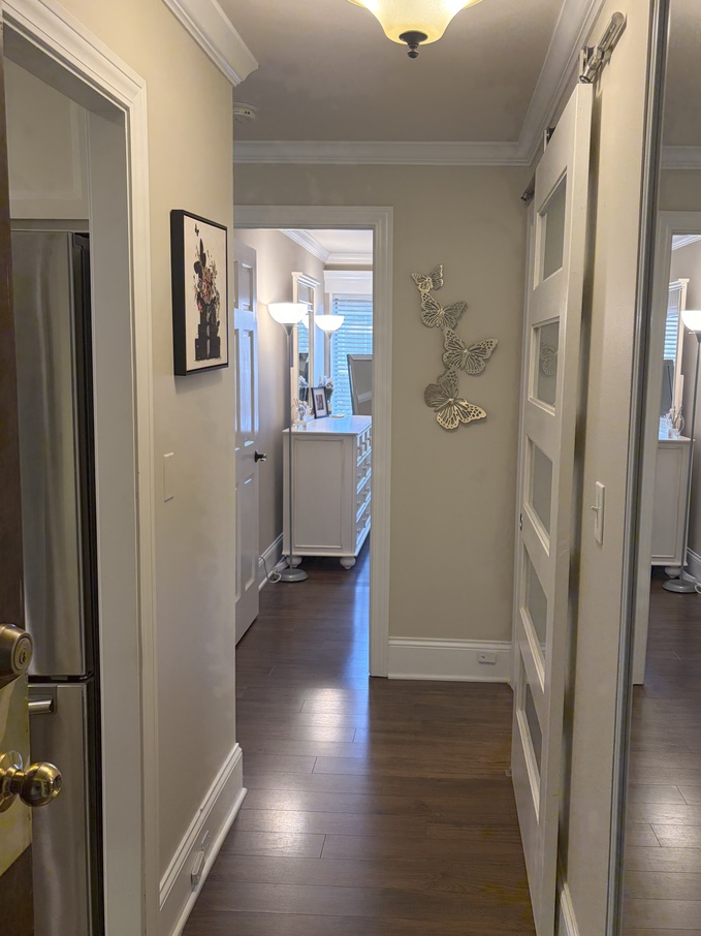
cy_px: 445
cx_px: 403
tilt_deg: -5.1
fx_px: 837
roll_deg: -1.0
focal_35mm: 31
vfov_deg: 58.3
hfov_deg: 45.3
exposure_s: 1/120
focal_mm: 5.96
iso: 250
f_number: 1.6
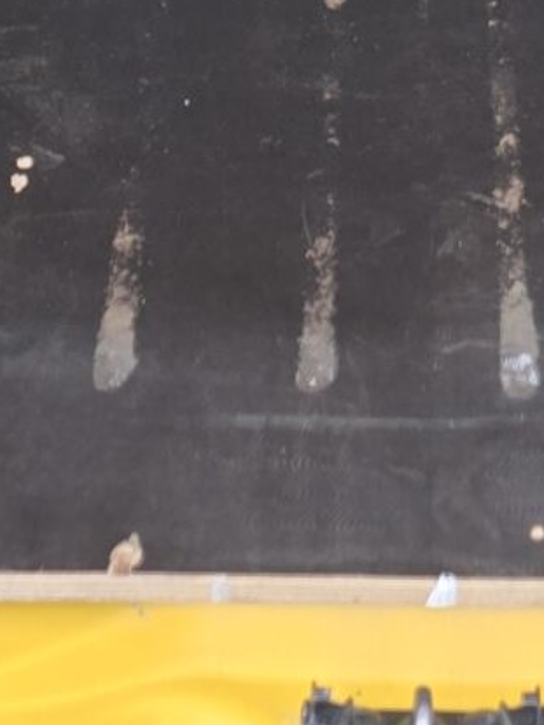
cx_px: 411
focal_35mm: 142
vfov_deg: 11.8
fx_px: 2977
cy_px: -891
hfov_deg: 10.4
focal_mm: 6.3
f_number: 1.7
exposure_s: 1/180
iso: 25
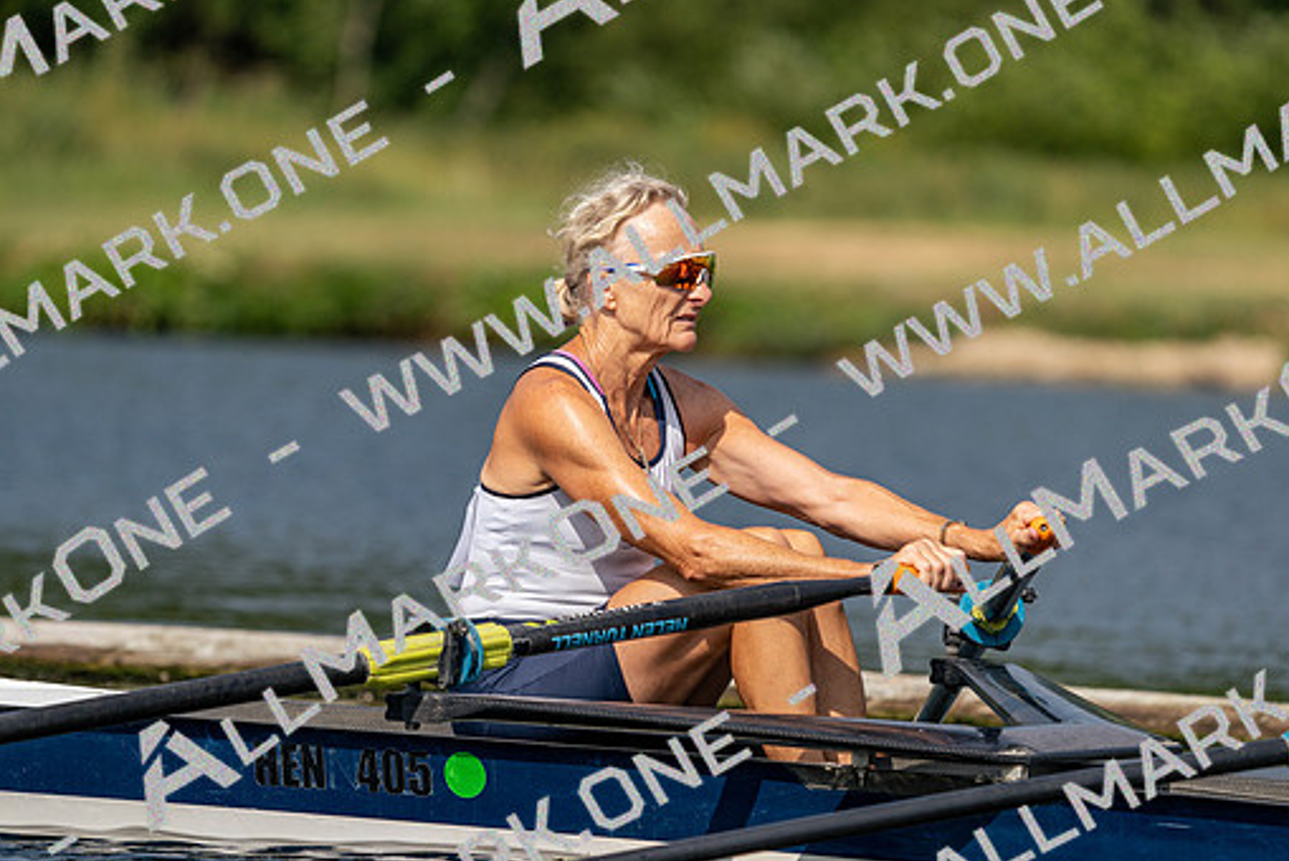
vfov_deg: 3.1
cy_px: 439
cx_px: 653
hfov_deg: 4.7
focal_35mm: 442
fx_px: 15834
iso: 160
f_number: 6.3
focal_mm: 388
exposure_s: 1/1600
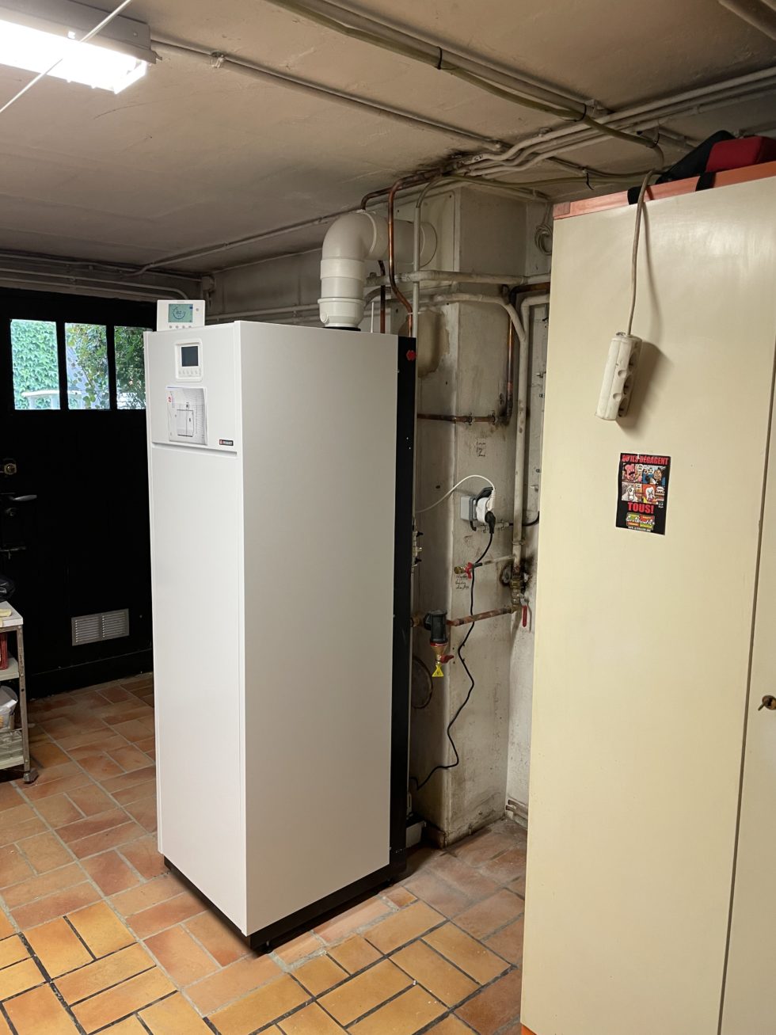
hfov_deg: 53.1
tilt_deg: -6.8
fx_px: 777
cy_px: 518
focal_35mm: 26
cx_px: 388
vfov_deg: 67.3
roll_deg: -0.5
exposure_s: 1/50
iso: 100
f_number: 1.6
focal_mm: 4.2
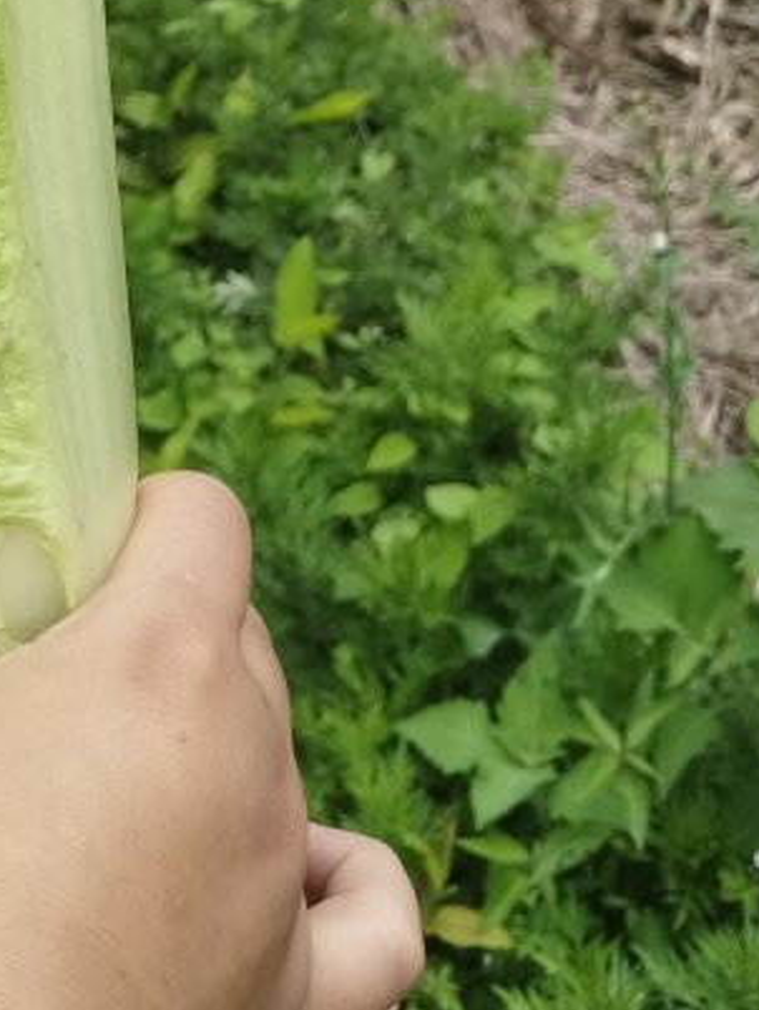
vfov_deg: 24.7
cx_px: -55
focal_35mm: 69
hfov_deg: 20.4
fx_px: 2015
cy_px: -283
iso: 153
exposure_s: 1/100
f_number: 1.9
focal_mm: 4.95
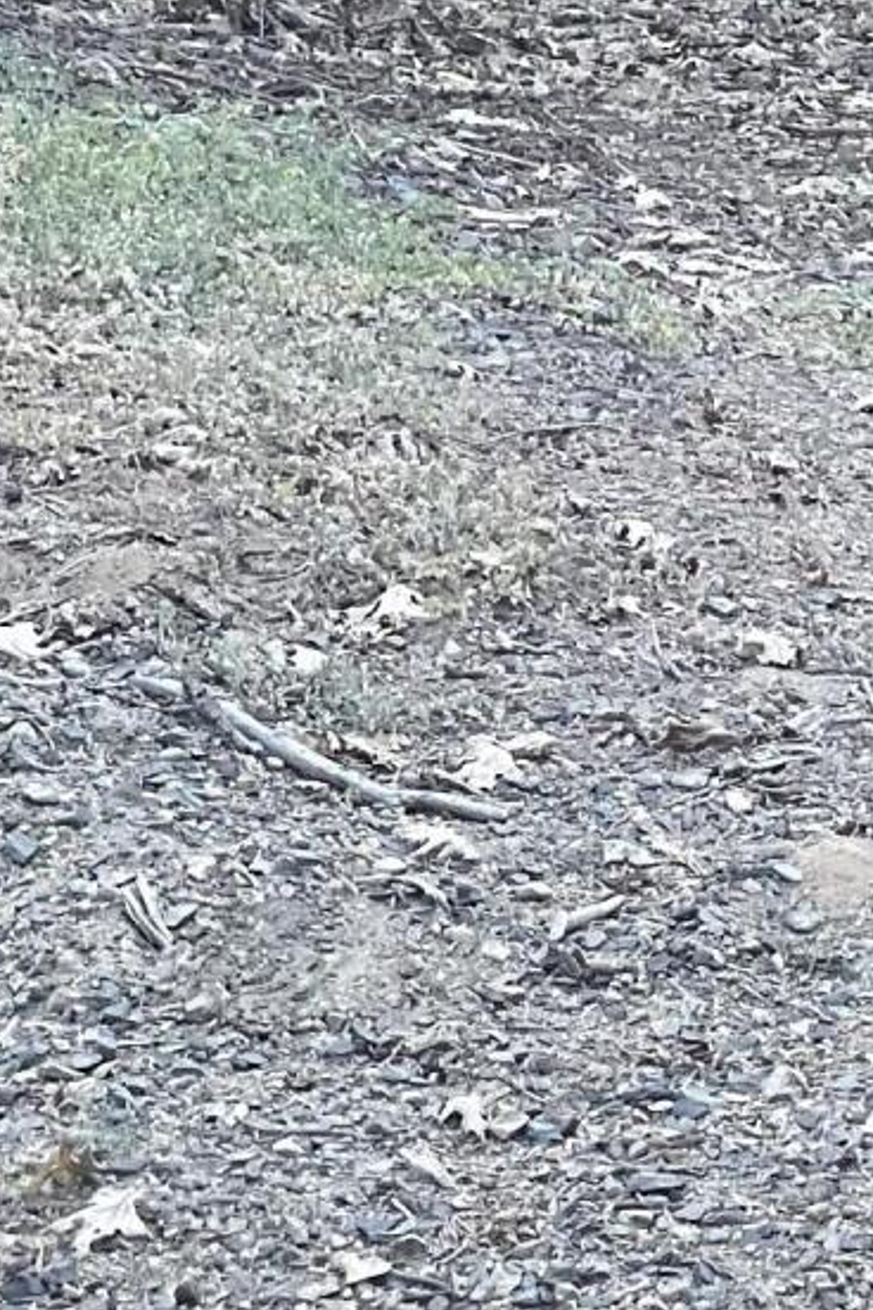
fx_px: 7129
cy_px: -408
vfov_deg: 10.3
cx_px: 719
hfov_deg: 7.0
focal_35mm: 196
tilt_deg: +8.0
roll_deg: -0.3
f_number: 2
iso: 200
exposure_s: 1/99
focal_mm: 6
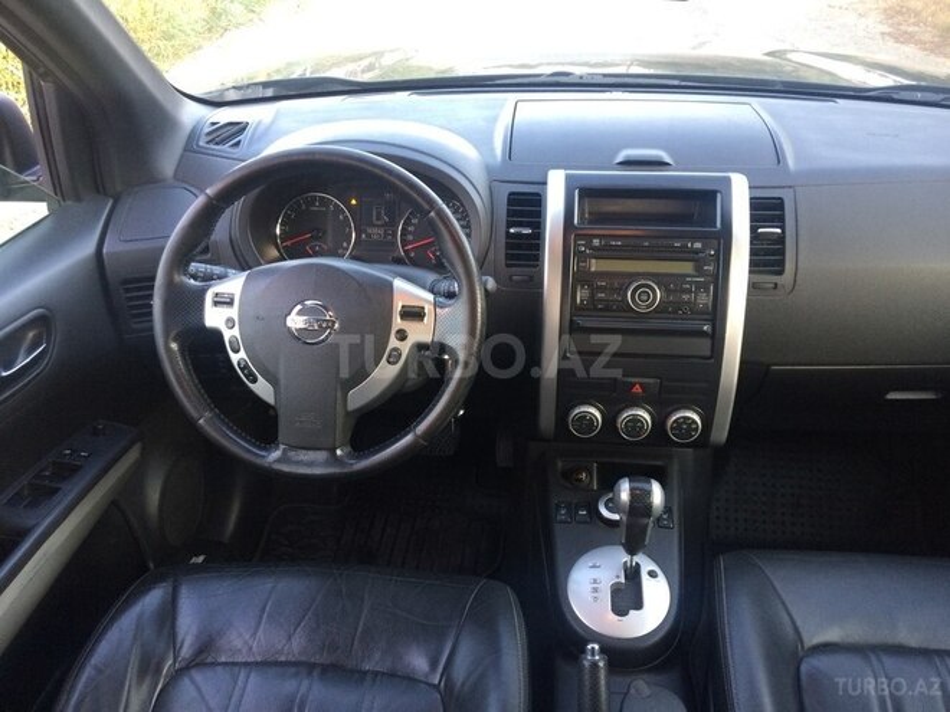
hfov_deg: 61.7
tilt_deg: -31.4
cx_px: 475
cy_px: 356
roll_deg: +0.4
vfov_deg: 48.2
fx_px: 796
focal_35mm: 29
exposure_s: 1/33
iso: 125
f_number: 2.2
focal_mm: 4.15
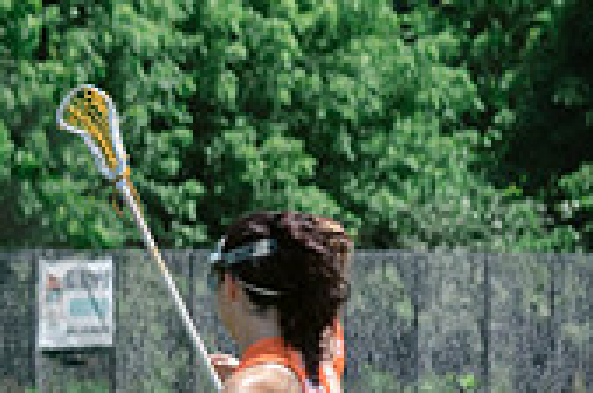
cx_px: -802
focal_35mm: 851
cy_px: 466
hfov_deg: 2.4
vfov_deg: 1.6
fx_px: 13991
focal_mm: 160
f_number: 5
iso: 400
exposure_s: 1/1600
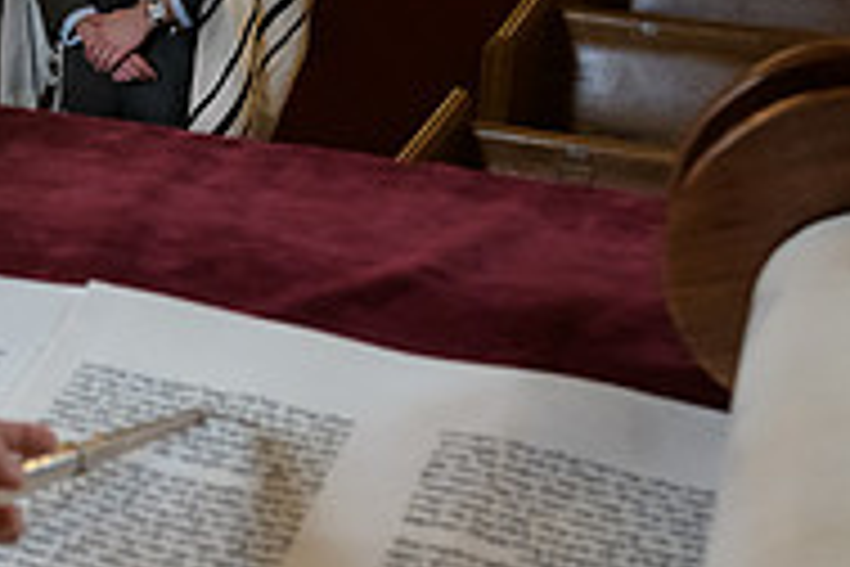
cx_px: -20
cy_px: 117
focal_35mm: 100
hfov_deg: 19.7
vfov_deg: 13.6
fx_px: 2361
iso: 1600
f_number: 5.6
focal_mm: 28
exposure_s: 1/125
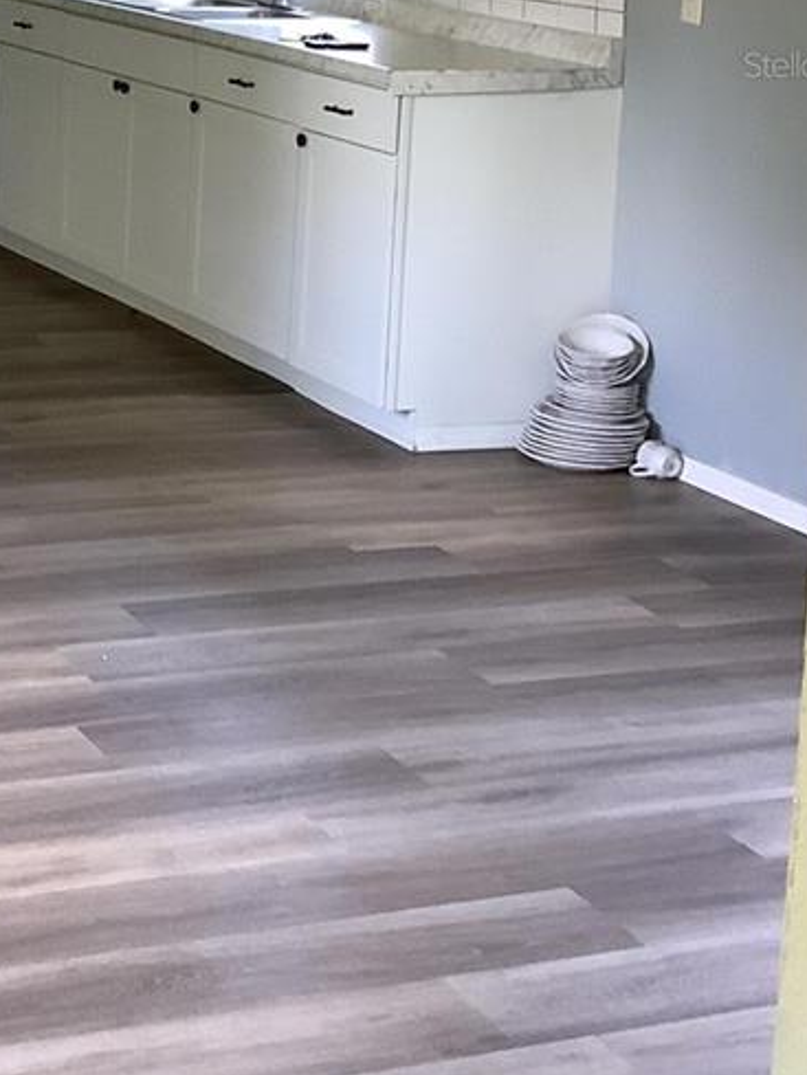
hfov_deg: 18.6
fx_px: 2361
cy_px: 64
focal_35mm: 76
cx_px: -90
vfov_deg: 24.7
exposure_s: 1/60
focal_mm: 3.3
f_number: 2.4
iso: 200
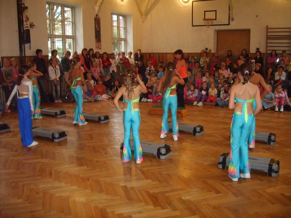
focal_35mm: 35
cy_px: 109
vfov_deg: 40.7
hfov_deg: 52.6
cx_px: 146
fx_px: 294
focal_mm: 5.8
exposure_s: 1/45
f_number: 2.8
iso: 253
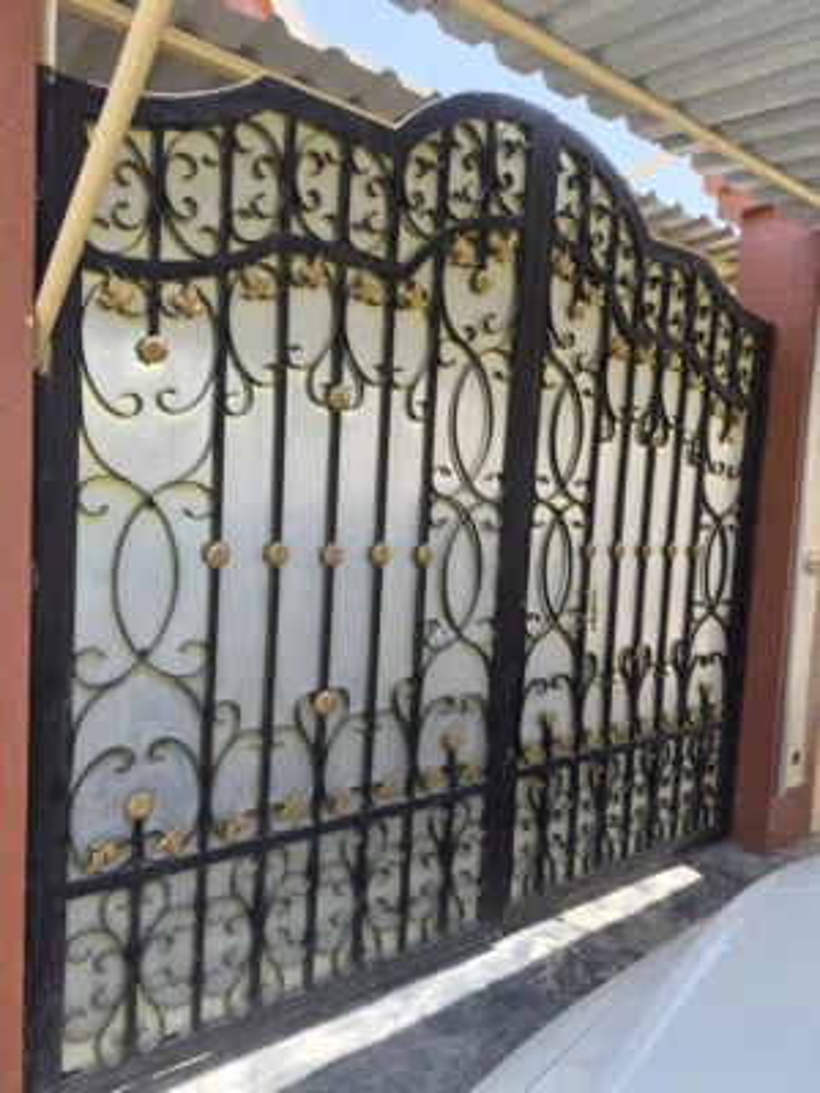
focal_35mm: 23
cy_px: 546
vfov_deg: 73.9
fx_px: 726
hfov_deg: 58.9
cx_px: 410
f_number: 1.8
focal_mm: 5.4
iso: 80
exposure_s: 1/2344
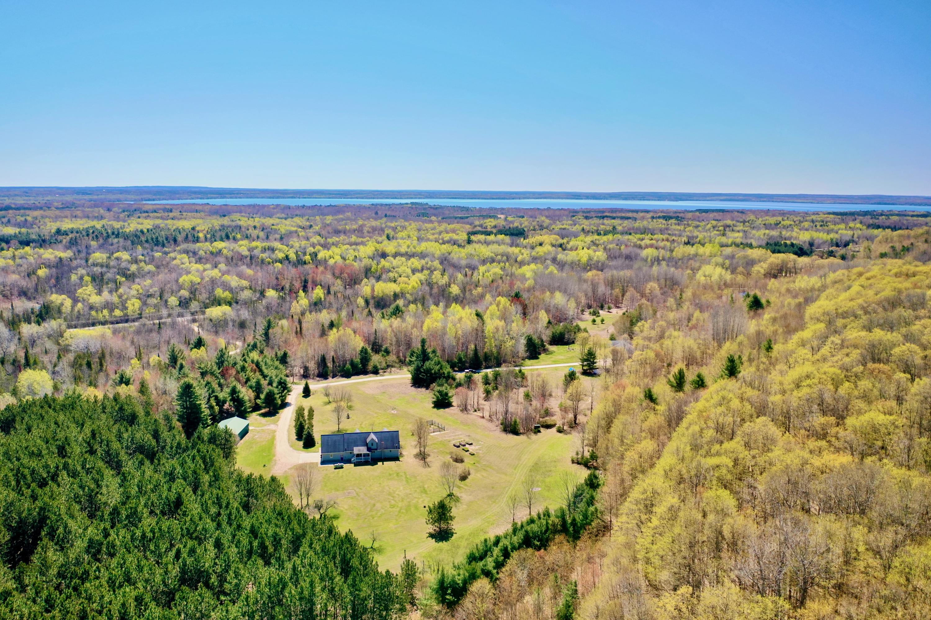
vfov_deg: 46.4
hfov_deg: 65.5
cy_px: 310
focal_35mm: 28
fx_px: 724
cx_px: 466
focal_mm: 10.26
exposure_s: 1/200
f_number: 4.5
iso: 100
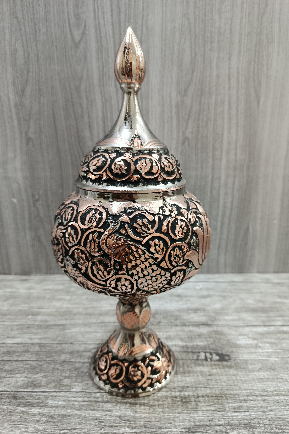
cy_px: 217
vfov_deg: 71.5
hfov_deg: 51.2
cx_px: 157
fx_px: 301
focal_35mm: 25
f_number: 1.7
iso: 782
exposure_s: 1/100
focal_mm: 5.24
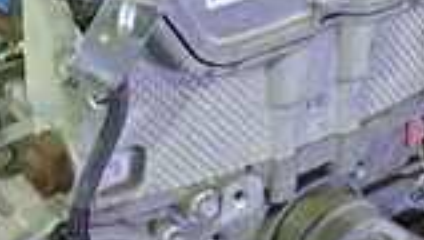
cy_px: 19
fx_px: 1385
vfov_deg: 9.9
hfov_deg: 17.3
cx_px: 83
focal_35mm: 123
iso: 800
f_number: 2.3
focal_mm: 5.4
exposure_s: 1/30
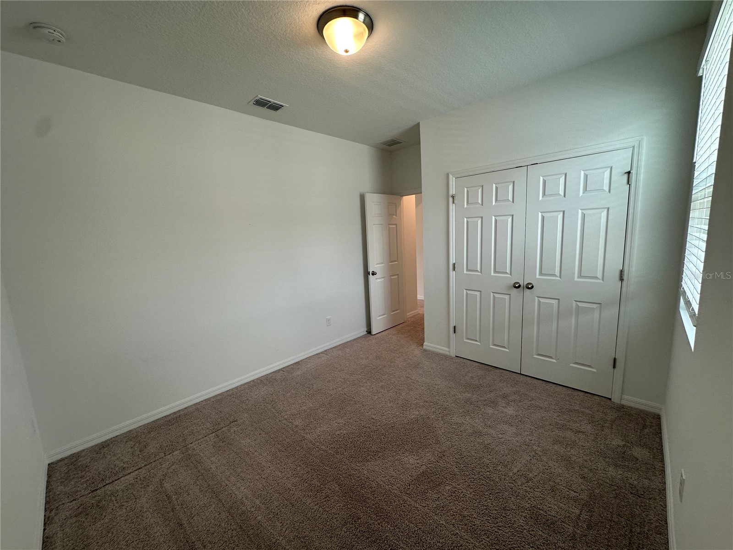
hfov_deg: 102.1
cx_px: 366
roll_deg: +2.7
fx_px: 296
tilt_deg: -7.3
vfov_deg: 85.7
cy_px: 275
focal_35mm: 14
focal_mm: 2.22
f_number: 2.2
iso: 80
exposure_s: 1/120
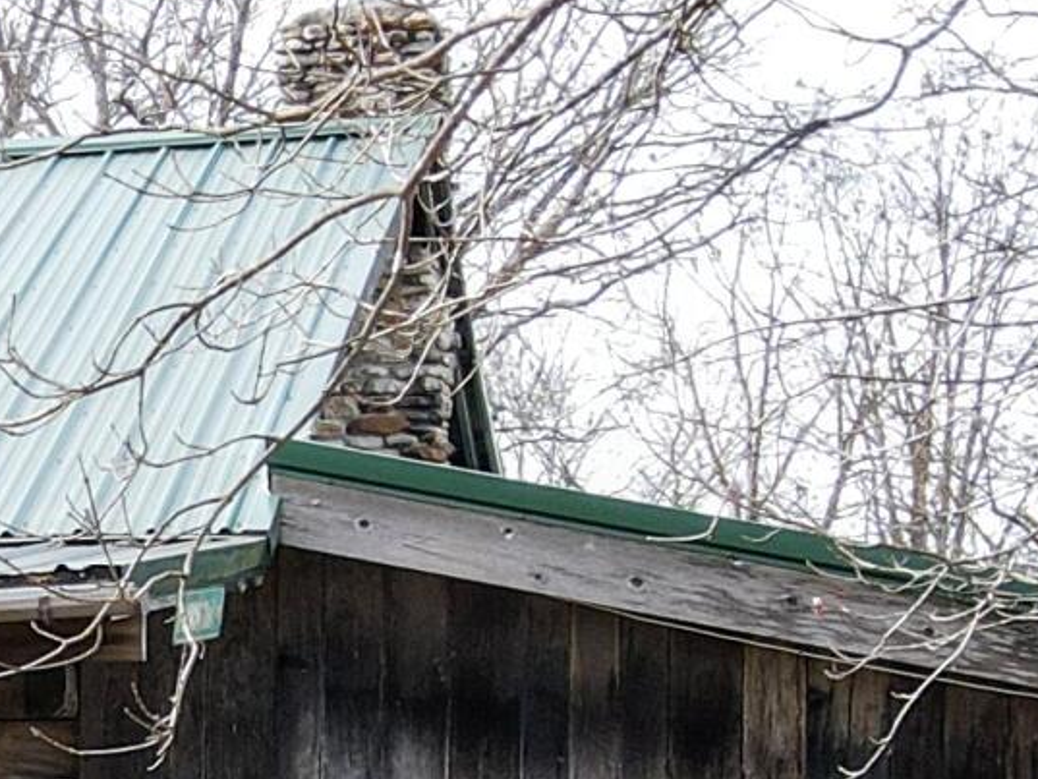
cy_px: 1133
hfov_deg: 13.7
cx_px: -619
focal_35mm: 134
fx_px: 4019
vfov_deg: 10.7
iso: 100
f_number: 2.8
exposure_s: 1/120
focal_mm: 4.5
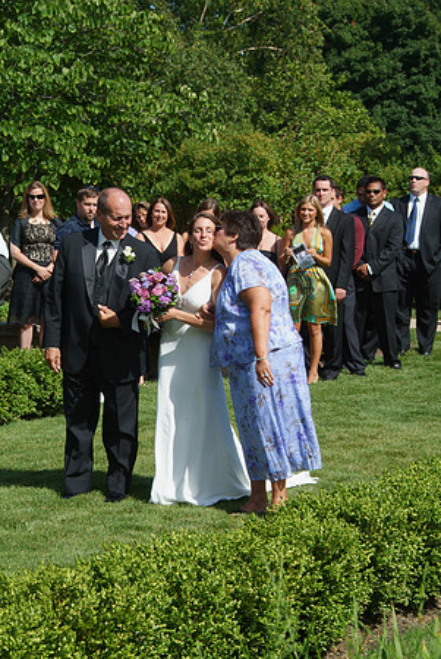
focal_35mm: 98
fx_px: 1796
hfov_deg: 14.0
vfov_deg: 20.8
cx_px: 220
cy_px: 330
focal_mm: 65
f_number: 13
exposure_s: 1/90
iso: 200
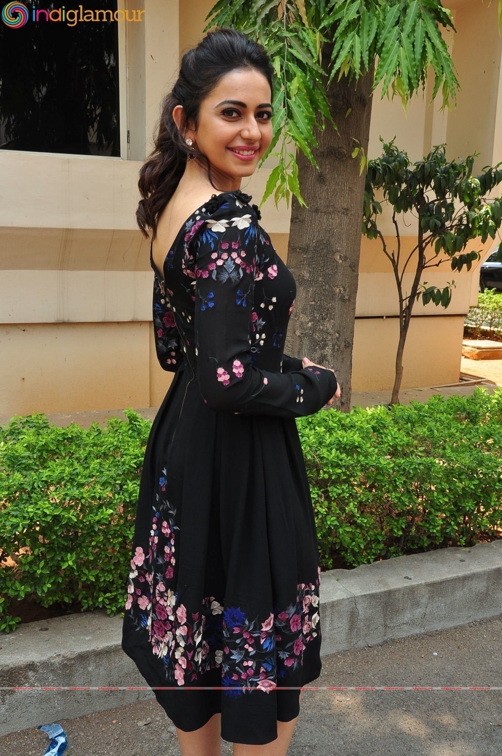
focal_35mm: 38
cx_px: 251
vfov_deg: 51.3
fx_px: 786
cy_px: 378
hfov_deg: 35.4
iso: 400
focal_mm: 25
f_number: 10
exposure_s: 1/125
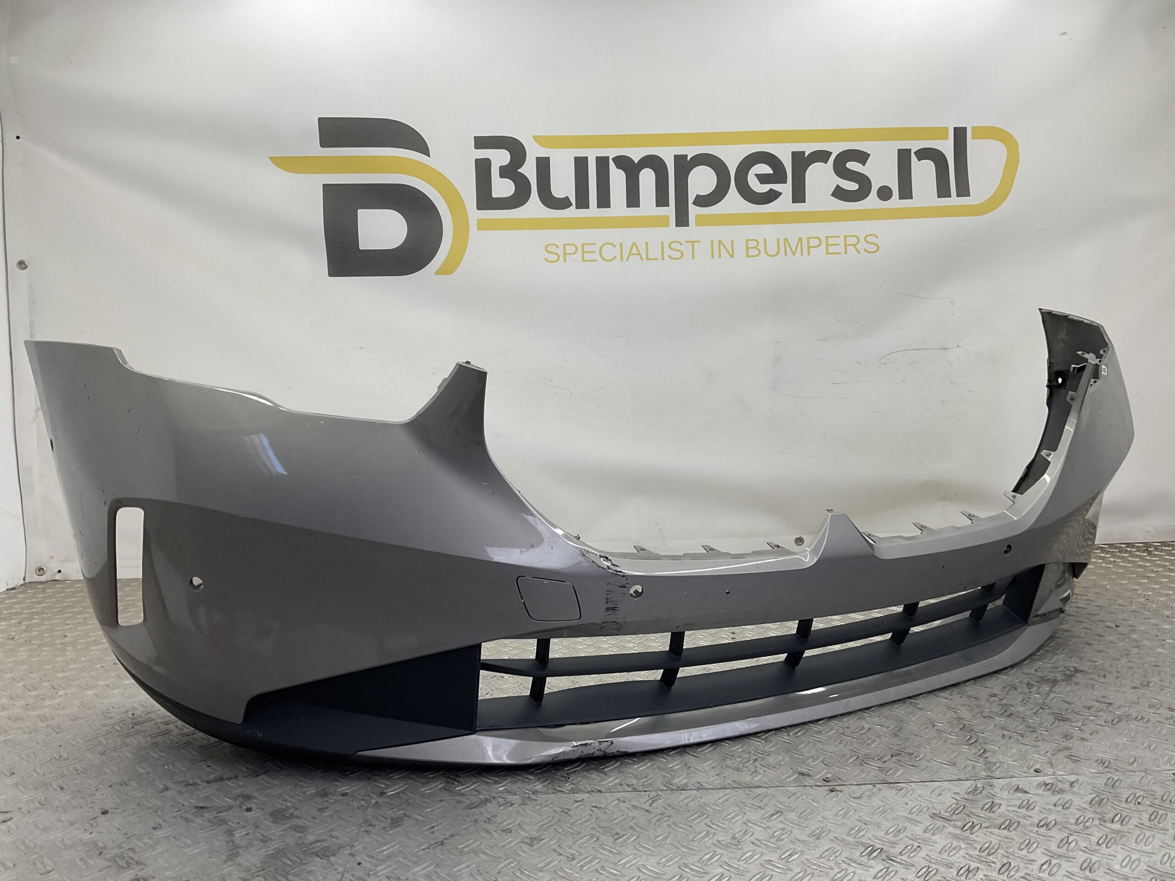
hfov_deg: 61.7
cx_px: 588
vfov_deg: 48.2
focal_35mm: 29
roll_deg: -0.1
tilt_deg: -6.5
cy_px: 440
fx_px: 984
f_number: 1.8
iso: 20
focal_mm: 3
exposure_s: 1/120
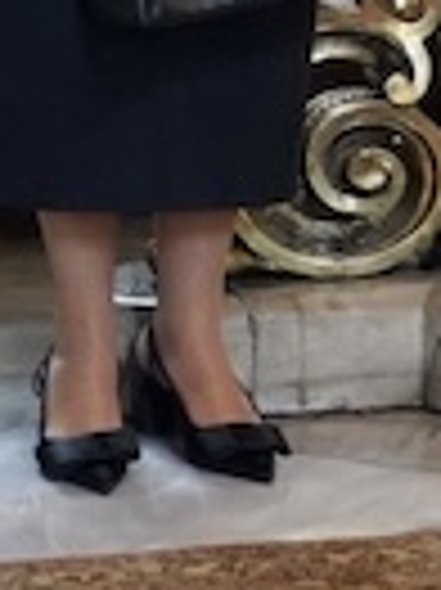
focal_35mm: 330
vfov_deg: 5.9
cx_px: 558
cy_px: -592
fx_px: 5615
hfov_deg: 4.5
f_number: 4
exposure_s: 1/160
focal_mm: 44
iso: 4000
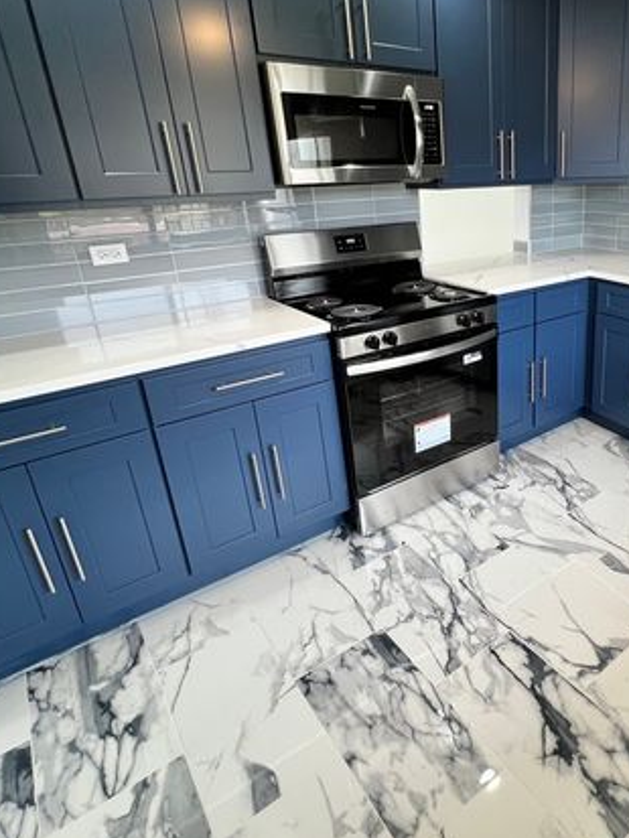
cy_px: 374
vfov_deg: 78.7
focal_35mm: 21
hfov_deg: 59.6
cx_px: 481
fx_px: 509
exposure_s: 1/117
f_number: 1.8
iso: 125
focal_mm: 1.57
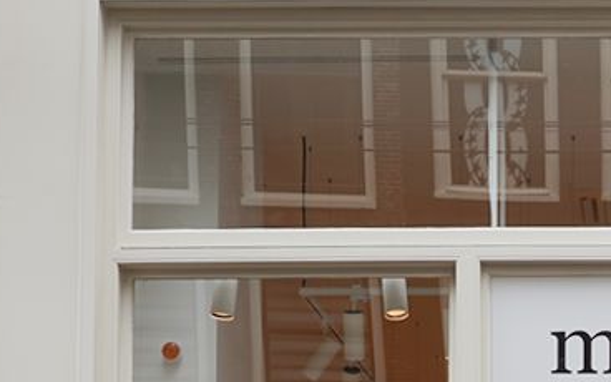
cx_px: 679
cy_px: 573
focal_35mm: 133
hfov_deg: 15.3
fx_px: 2215
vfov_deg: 9.6
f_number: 8
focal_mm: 24
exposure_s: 1/100
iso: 100
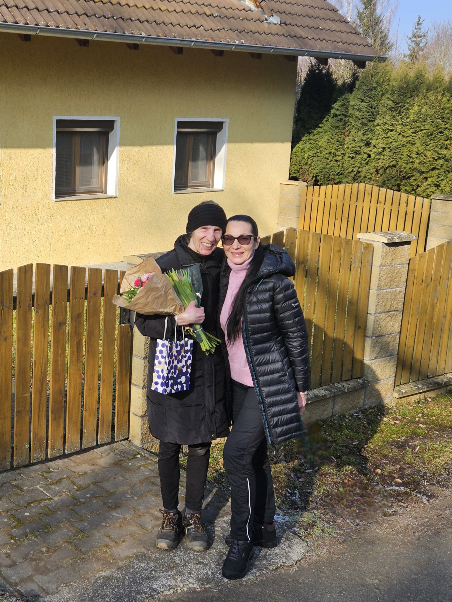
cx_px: 226
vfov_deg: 73.9
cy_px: 301
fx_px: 400
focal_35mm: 23
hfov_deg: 58.9
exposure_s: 1/909
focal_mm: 5.4
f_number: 1.8
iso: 25
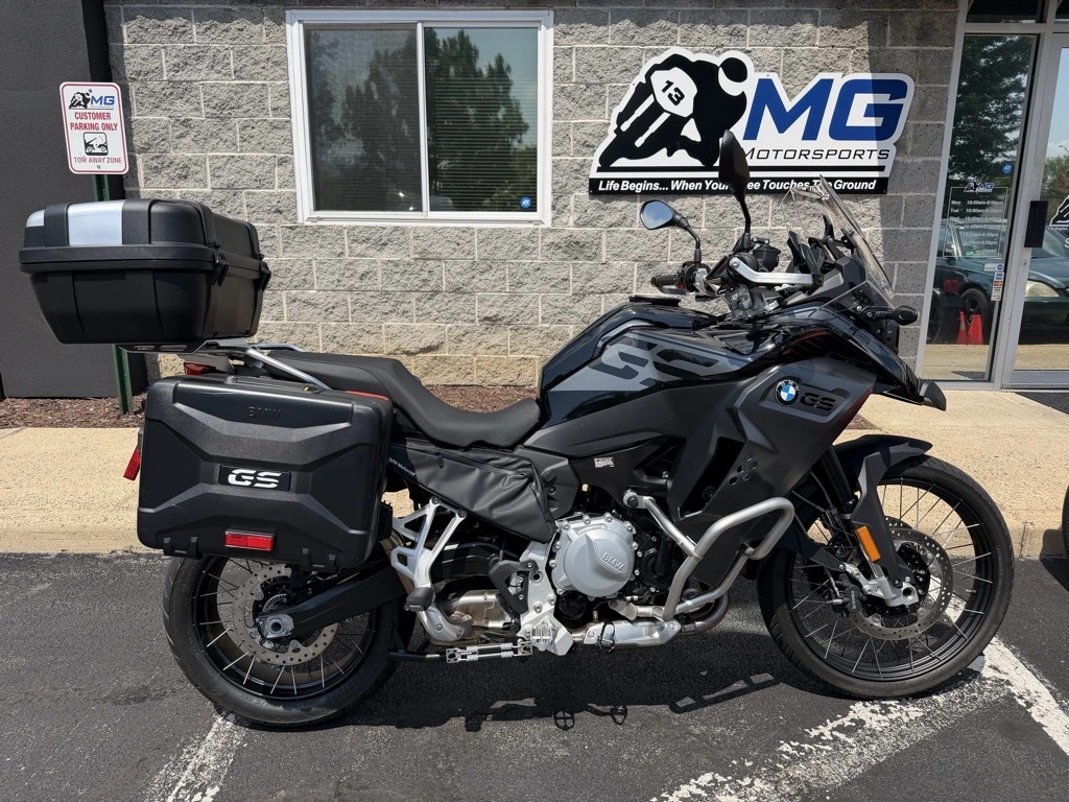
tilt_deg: -14.2
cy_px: 401
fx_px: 741
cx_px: 534
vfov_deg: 56.8
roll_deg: +0.0
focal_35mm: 24
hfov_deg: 71.6
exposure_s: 1/4405
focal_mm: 6.76
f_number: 1.78
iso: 80
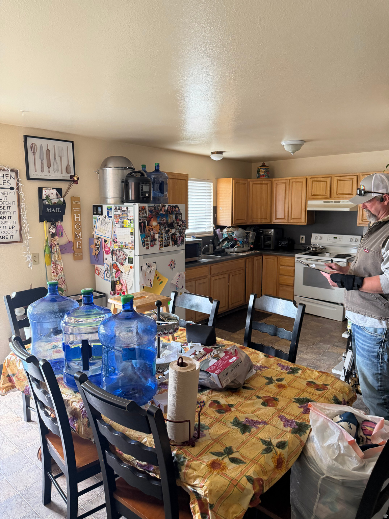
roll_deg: -0.2
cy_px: 260
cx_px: 194
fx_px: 360
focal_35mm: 24
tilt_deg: -7.1
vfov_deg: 71.6
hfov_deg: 56.8
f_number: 1.78
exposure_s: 1/60
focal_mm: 6.76
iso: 250
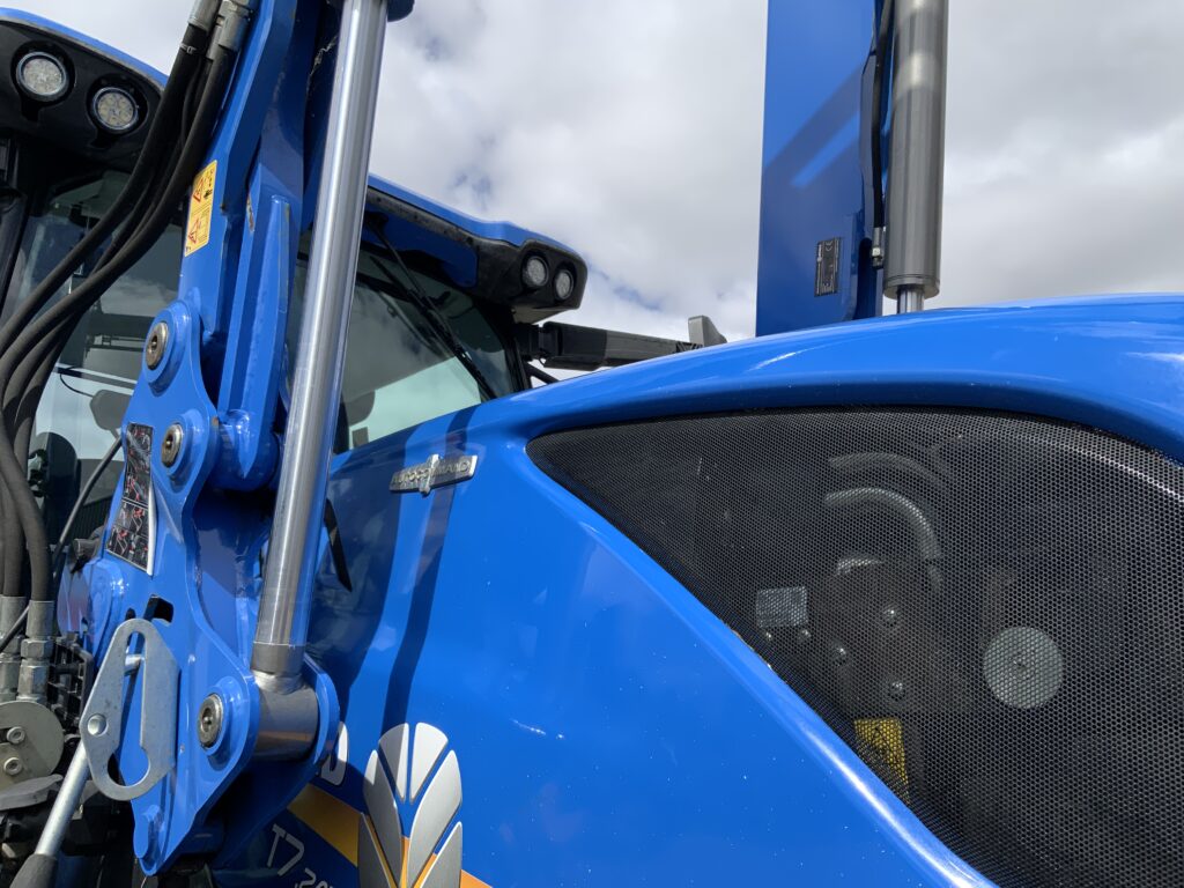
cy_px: 444
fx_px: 992
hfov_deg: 61.7
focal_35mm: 29
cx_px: 592
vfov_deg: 48.2
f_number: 1.8
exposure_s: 1/1912
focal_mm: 3
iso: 16
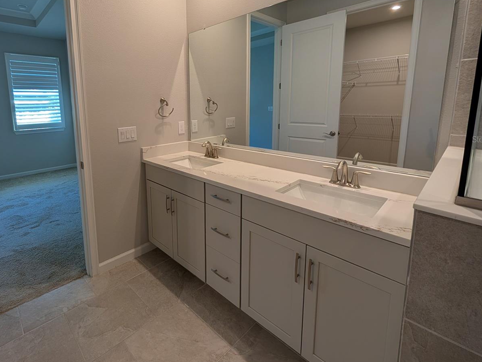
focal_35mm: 16
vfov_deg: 77.0
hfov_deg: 93.0
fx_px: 223
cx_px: 189
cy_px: 139
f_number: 1.7
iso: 63
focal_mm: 2.02
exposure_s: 1/120
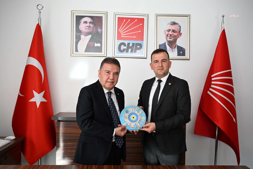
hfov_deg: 63.7
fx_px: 204
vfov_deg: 45.0
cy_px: 84
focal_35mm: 29
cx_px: 126
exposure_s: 1/320
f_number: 5.6
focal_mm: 29
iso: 4000
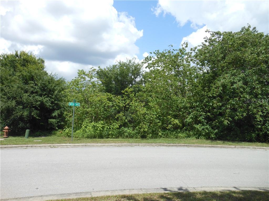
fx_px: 194
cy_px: 100
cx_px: 134
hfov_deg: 69.4
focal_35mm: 25
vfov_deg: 54.9
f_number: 3.2
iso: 80
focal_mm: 4.5
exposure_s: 1/800
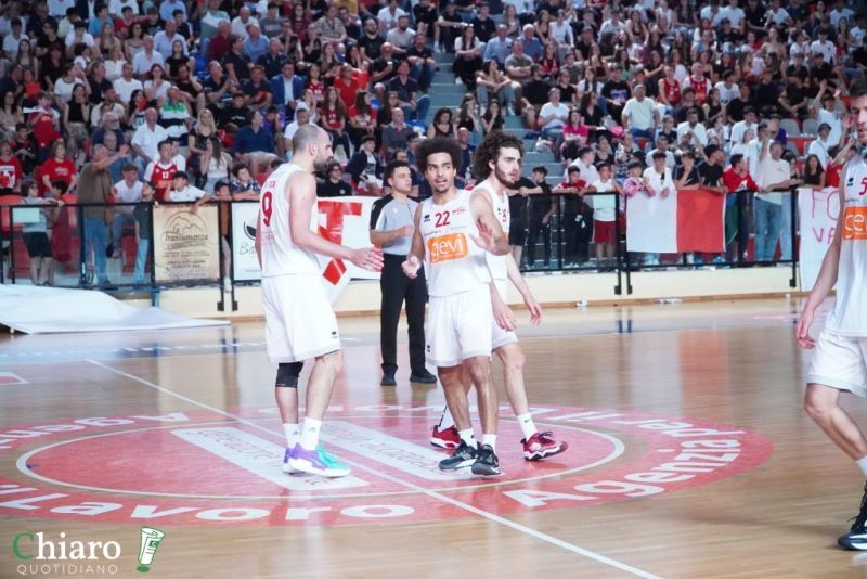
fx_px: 1662
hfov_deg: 29.2
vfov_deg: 19.7
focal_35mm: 69
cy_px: 290
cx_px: 434
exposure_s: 1/800
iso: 5000
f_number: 4
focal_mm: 46
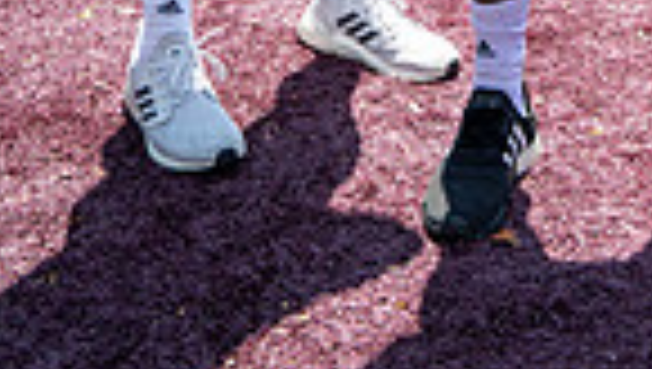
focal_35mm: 78
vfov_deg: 11.6
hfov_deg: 25.9
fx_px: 1350
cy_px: -608
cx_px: 634
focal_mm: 24
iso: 100
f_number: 8
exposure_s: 1/125
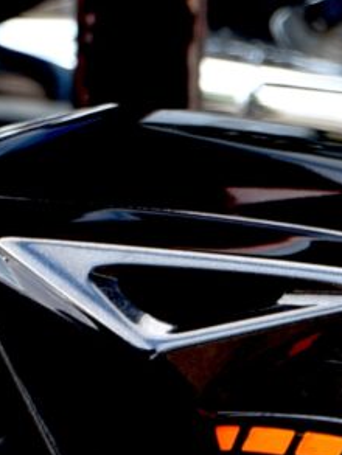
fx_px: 7306
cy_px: -311
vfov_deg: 3.6
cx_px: -792
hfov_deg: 2.6
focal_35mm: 555
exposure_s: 1/60
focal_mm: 66
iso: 100
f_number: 4
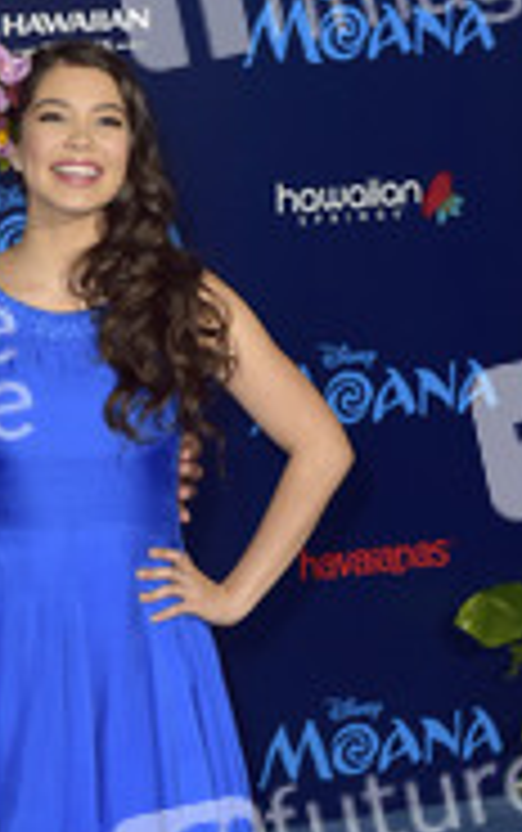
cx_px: -65
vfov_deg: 15.7
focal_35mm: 132
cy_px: 639
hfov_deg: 9.8
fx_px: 2998
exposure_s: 1/320
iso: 400
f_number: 4.5
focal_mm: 60
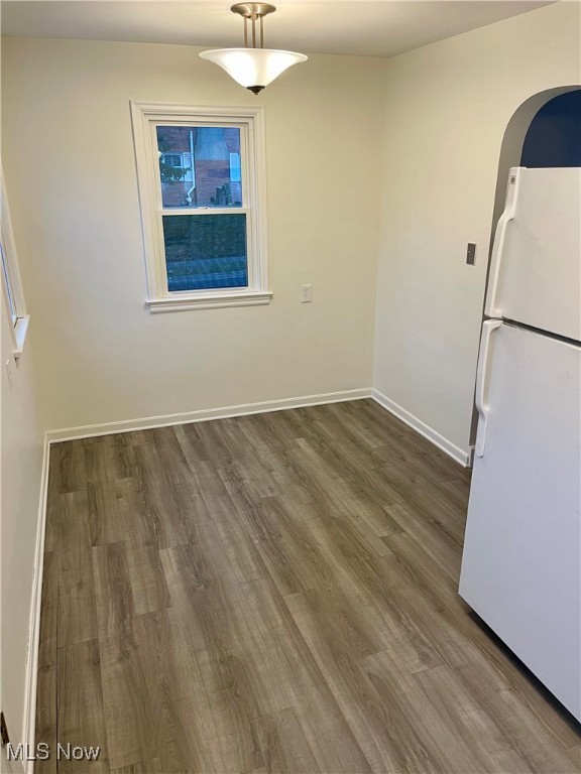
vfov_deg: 69.4
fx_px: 559
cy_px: 387
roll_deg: +0.7
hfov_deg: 54.9
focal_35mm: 25
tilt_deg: -19.6
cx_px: 290
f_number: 1.6
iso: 80
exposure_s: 1/60
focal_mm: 5.1
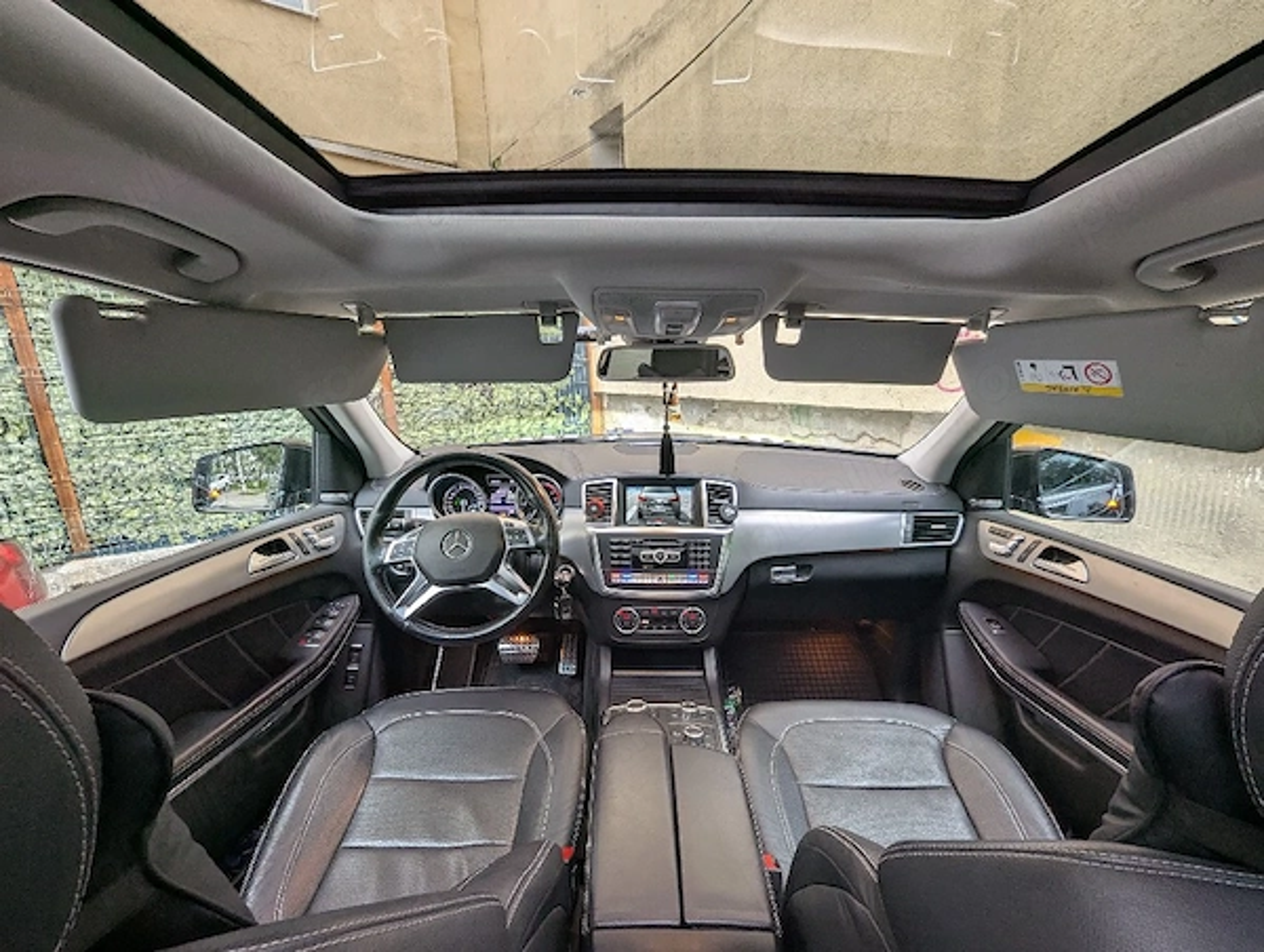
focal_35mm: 13
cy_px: 476
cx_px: 632
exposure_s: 1/24
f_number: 2.2
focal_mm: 1.95
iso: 42
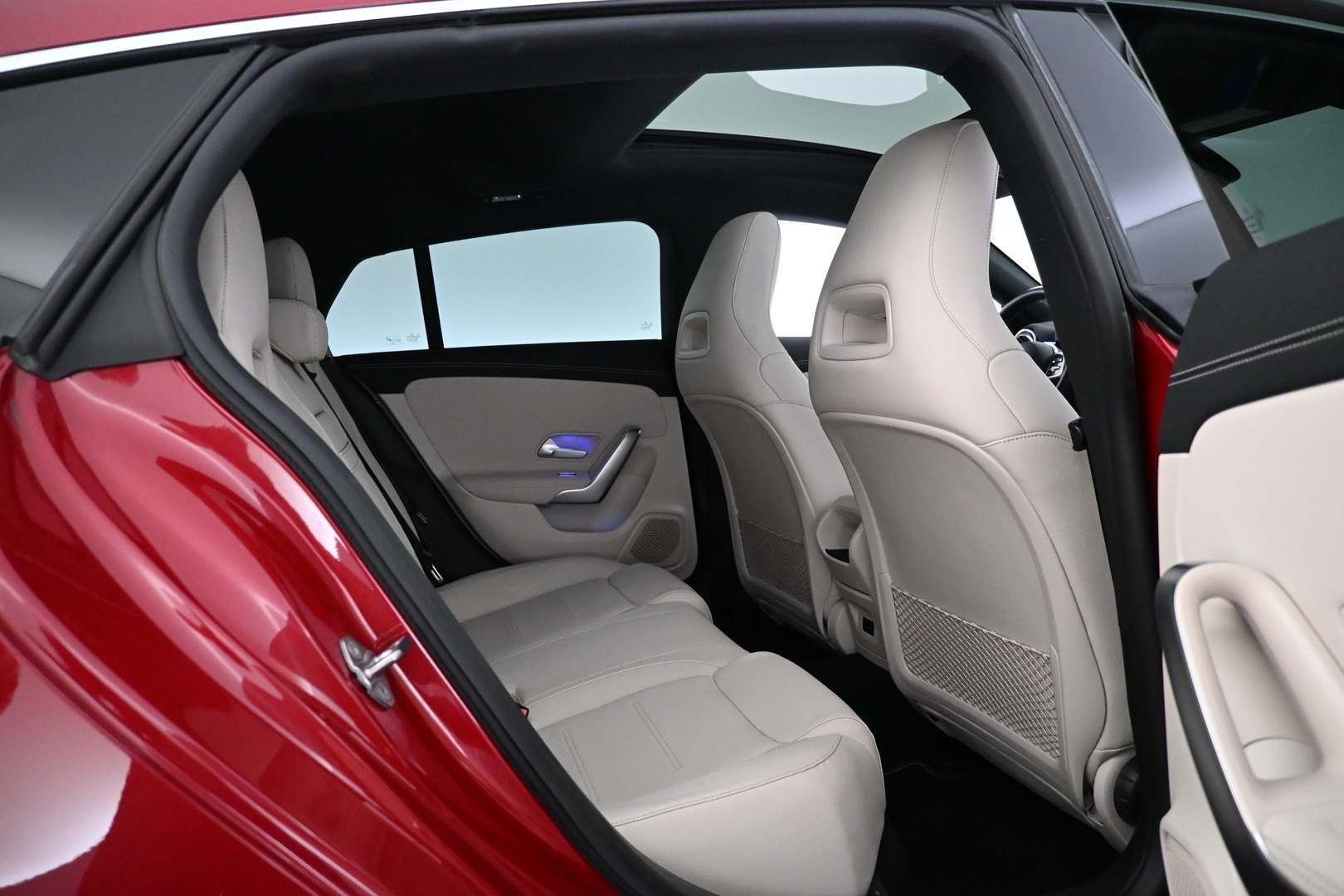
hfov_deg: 73.7
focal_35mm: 24
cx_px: 672
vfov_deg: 53.1
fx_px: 896
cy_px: 448
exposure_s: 1/60
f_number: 3.5
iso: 4500
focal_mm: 16
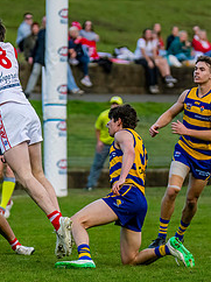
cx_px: 74
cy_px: 159
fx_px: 4063
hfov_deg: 3.0
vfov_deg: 4.0
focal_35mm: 499
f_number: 4
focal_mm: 210
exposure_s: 1/1600
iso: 1600
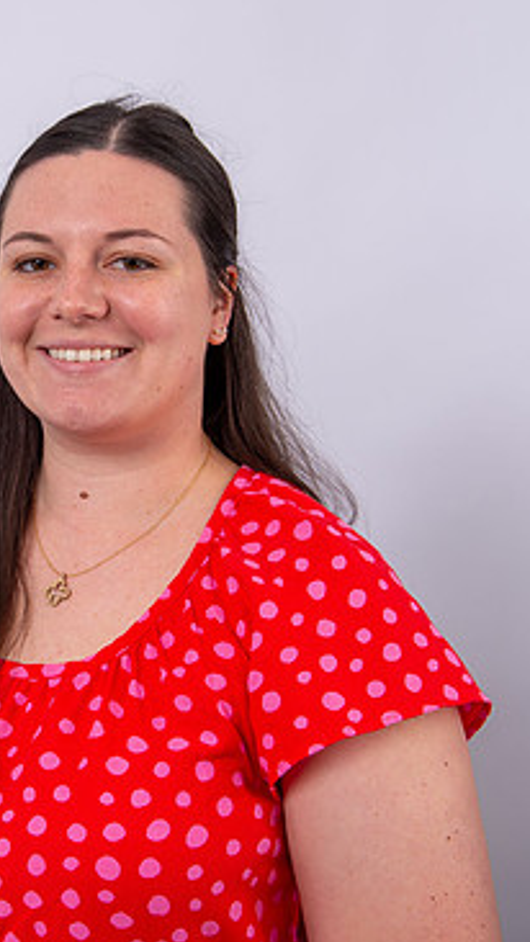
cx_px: 21
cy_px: 450
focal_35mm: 63
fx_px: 1573
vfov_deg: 33.3
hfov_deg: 18.7
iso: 100
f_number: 9
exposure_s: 1/250
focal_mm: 38
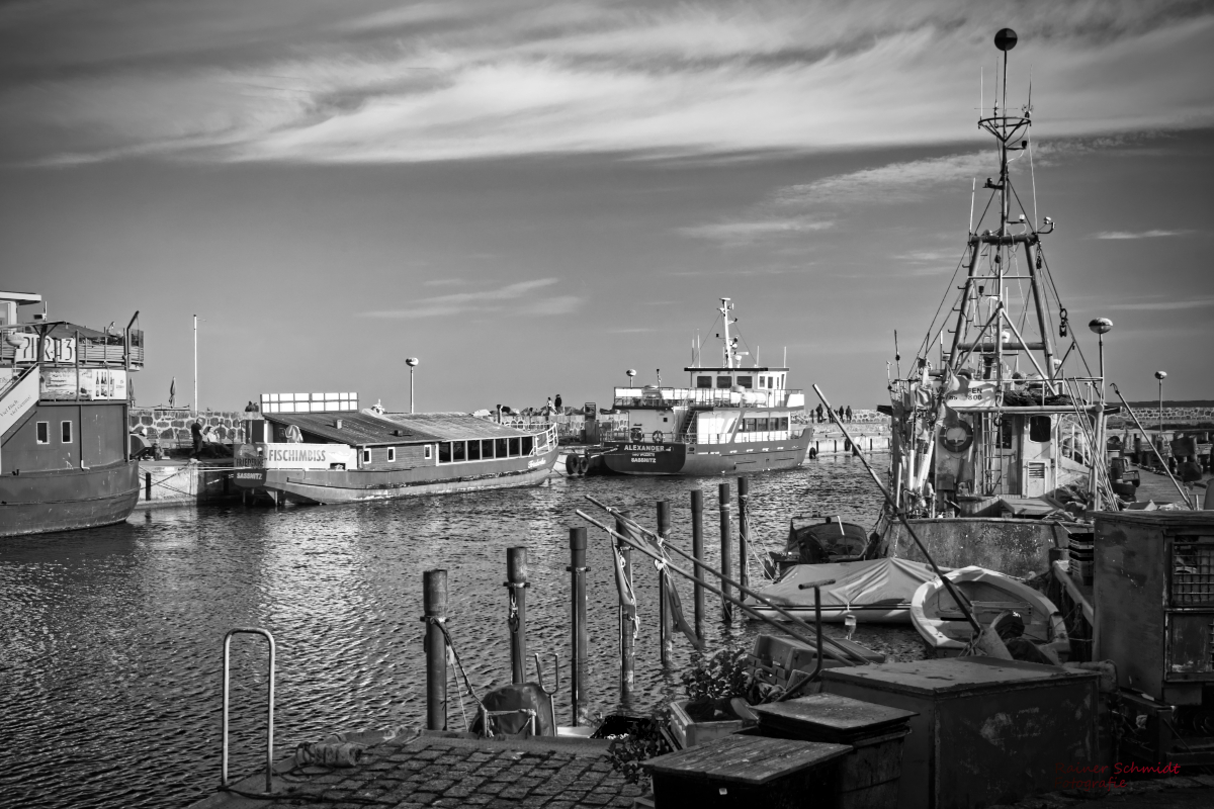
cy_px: 404
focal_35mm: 44
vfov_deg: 30.5
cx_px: 607
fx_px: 1484
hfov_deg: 44.5
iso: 100
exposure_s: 1/125
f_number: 8
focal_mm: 44
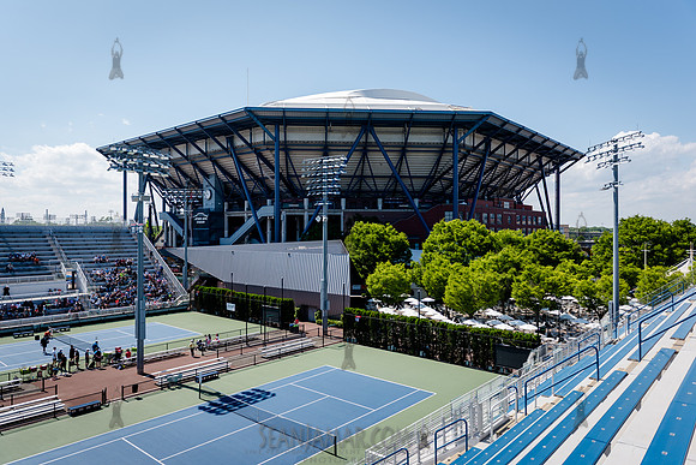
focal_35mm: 24
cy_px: 232
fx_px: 471
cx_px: 348
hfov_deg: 72.9
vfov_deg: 52.5
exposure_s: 1/1600
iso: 200
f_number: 4
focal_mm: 24
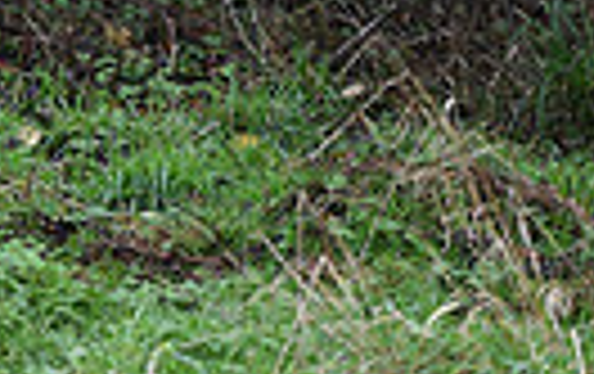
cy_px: -415
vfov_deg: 2.2
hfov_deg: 3.4
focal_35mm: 604
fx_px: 9794
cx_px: -670
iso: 800
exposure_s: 1/1000
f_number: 3.5
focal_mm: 135
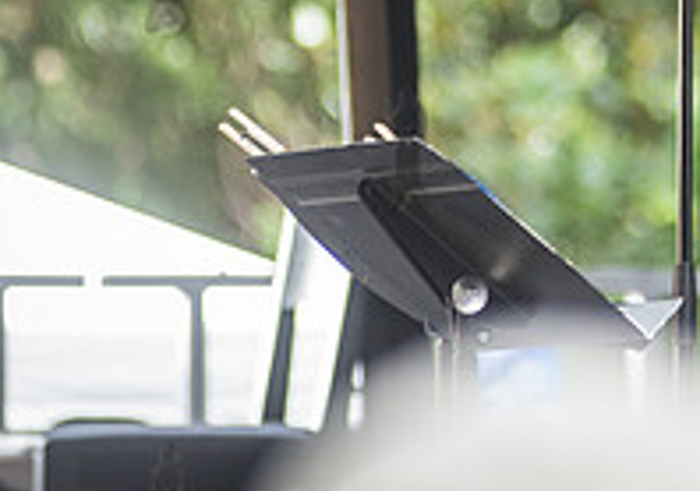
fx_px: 12927
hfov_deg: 3.1
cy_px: -145
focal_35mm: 654
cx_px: 858
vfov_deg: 2.2
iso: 500
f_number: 3.5
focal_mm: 185
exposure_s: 1/640
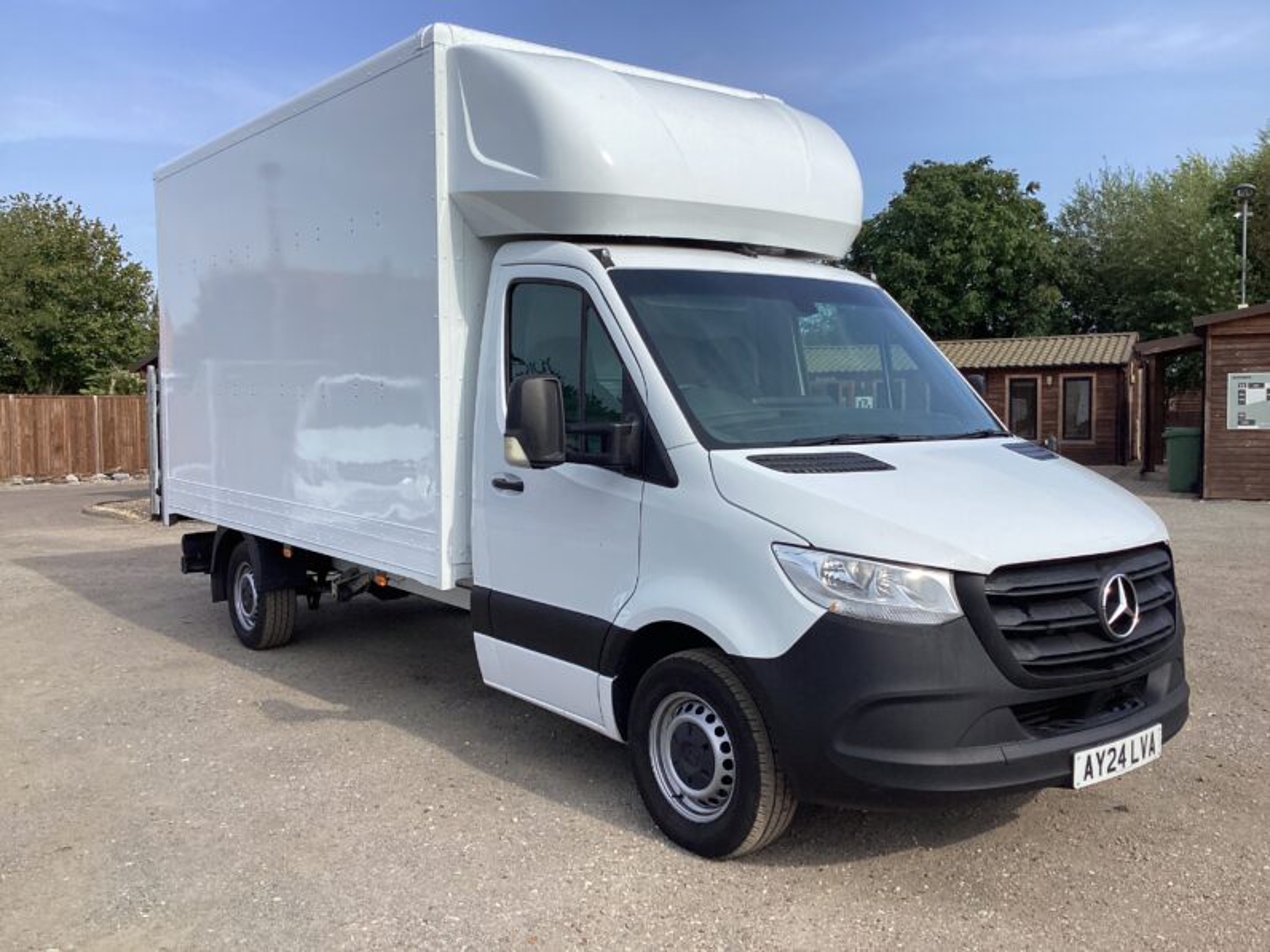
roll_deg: +0.7
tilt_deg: -2.9
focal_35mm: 31
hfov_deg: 58.4
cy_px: 476
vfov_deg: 45.4
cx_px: 635
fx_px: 1137
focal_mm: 3.3
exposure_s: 1/1381
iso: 25
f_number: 2.4
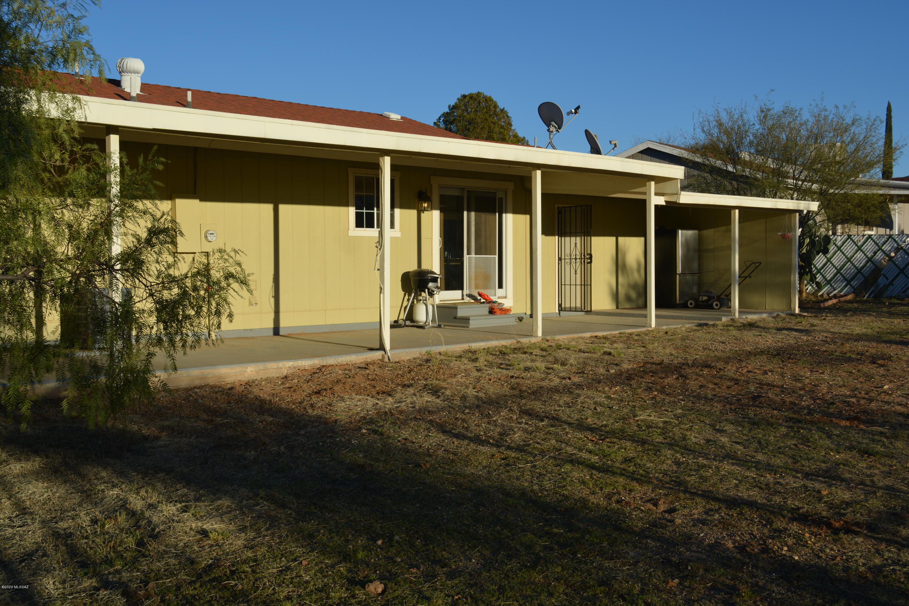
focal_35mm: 39
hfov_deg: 49.6
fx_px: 985
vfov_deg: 34.2
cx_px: 454
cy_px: 303
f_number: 8
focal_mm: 26
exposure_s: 1/250
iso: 100
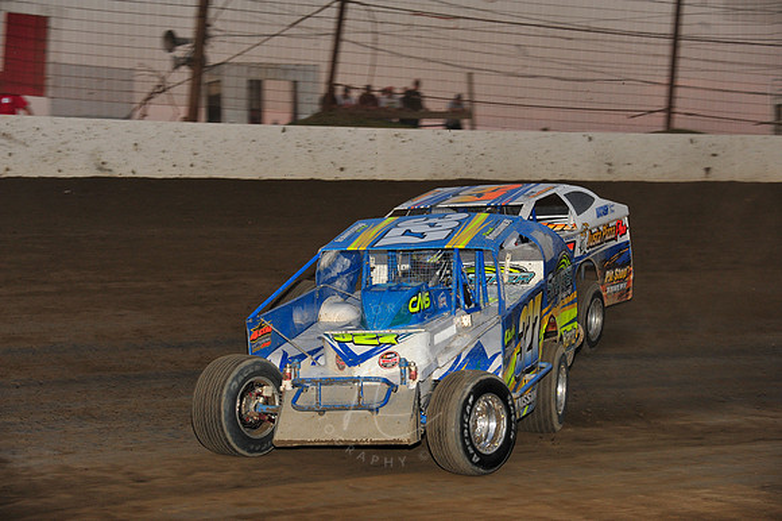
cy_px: 260
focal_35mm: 125
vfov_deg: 11.0
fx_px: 2714
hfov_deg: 16.4
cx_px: 391
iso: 1000
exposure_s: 1/320
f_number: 7.1
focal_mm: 125
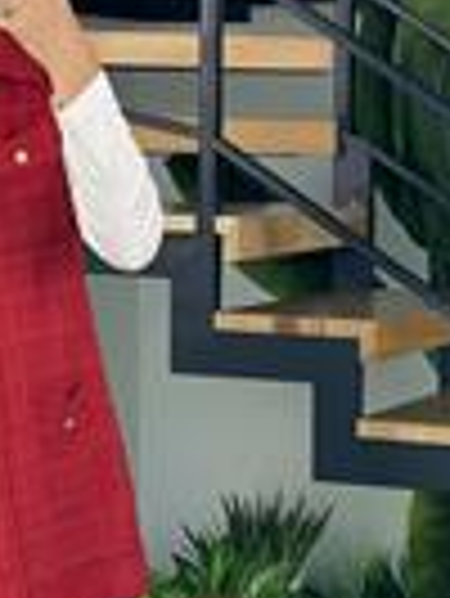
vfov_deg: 13.2
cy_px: 375
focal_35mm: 149
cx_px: -32
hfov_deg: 9.9
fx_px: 2578
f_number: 1.78
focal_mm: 6.86
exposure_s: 1/213
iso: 80
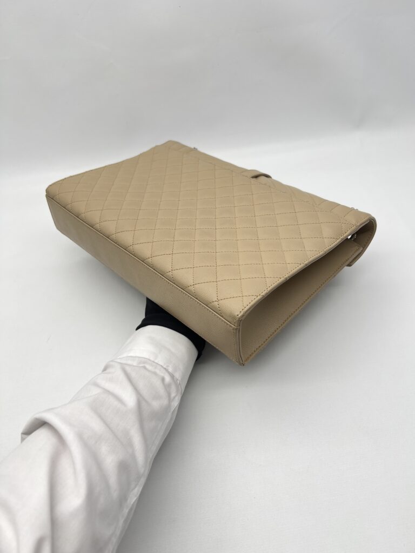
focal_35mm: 26
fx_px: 416
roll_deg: +7.2
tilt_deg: -42.9
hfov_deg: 53.1
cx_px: 208
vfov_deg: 67.3
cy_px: 276
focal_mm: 5.7
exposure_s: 1/141
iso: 32
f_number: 1.5
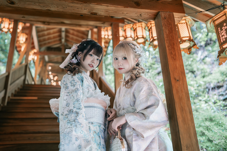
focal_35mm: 35
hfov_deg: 54.4
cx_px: 114
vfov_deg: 37.9
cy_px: 76
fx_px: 221
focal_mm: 35
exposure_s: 1/160
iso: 400
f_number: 1.8
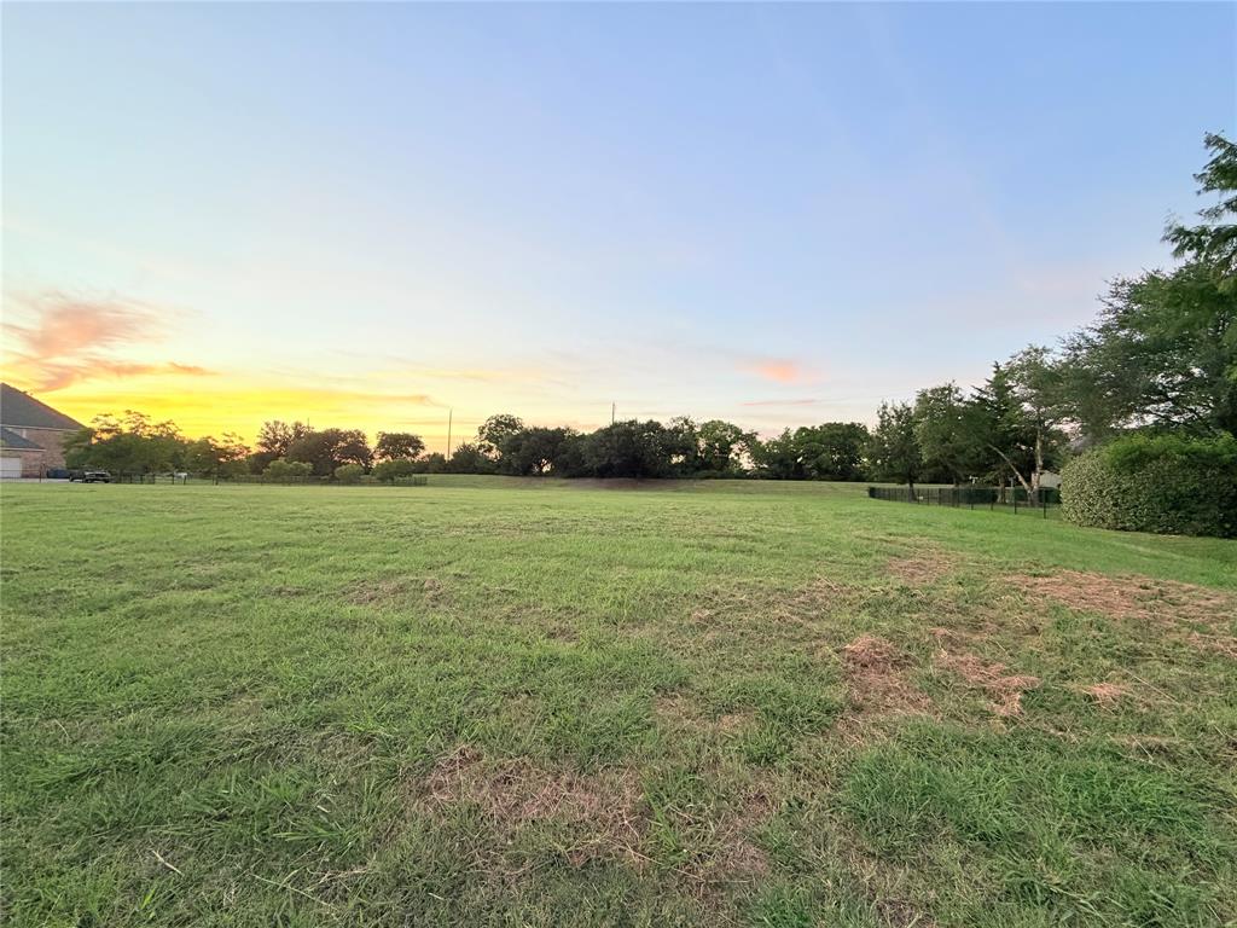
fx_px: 500
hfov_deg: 102.1
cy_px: 464
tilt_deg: +2.2
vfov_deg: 85.7
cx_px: 618
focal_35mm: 14
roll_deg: -1.6
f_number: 2.2
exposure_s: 1/121
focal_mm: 2.22
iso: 160
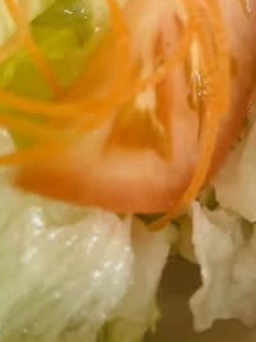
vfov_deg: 27.0
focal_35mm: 70
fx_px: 690
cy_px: 51
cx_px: 108
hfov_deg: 21.0
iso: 200
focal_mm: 5.1
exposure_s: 1/60
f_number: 1.6
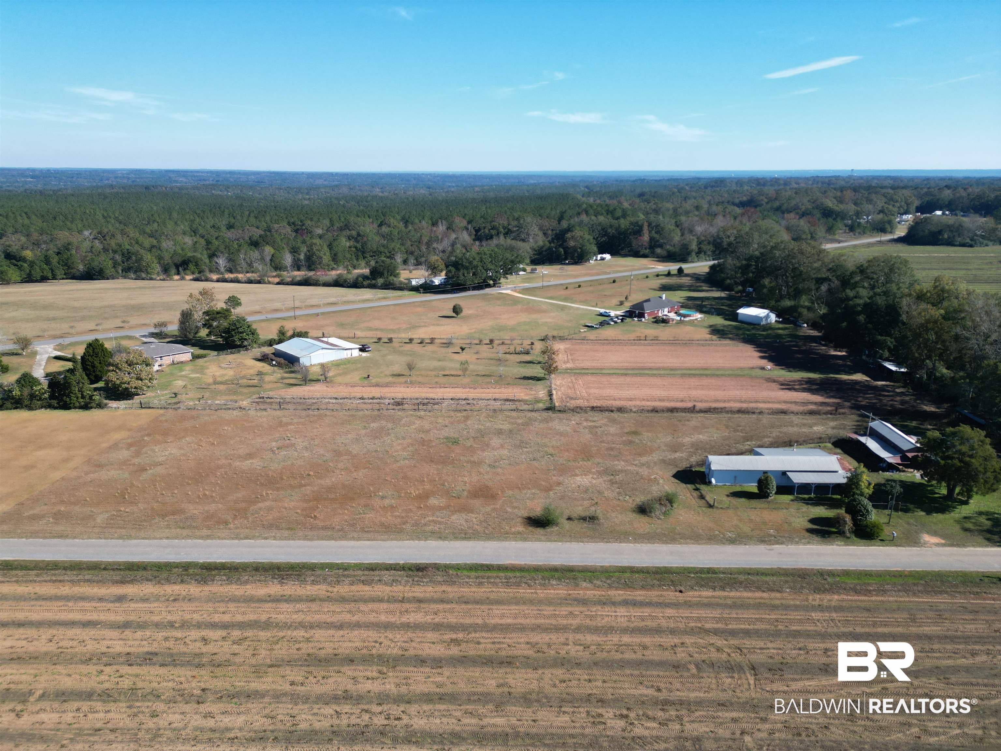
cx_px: 500
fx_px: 694
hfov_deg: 71.6
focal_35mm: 24
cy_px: 376
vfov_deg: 56.8
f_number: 1.7
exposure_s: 1/2500
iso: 130
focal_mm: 6.72
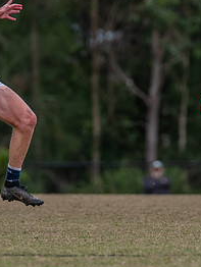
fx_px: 6624
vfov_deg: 2.3
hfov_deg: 1.7
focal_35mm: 857
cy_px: 95
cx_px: 44
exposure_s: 1/2000
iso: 800
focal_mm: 360
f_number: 4.5
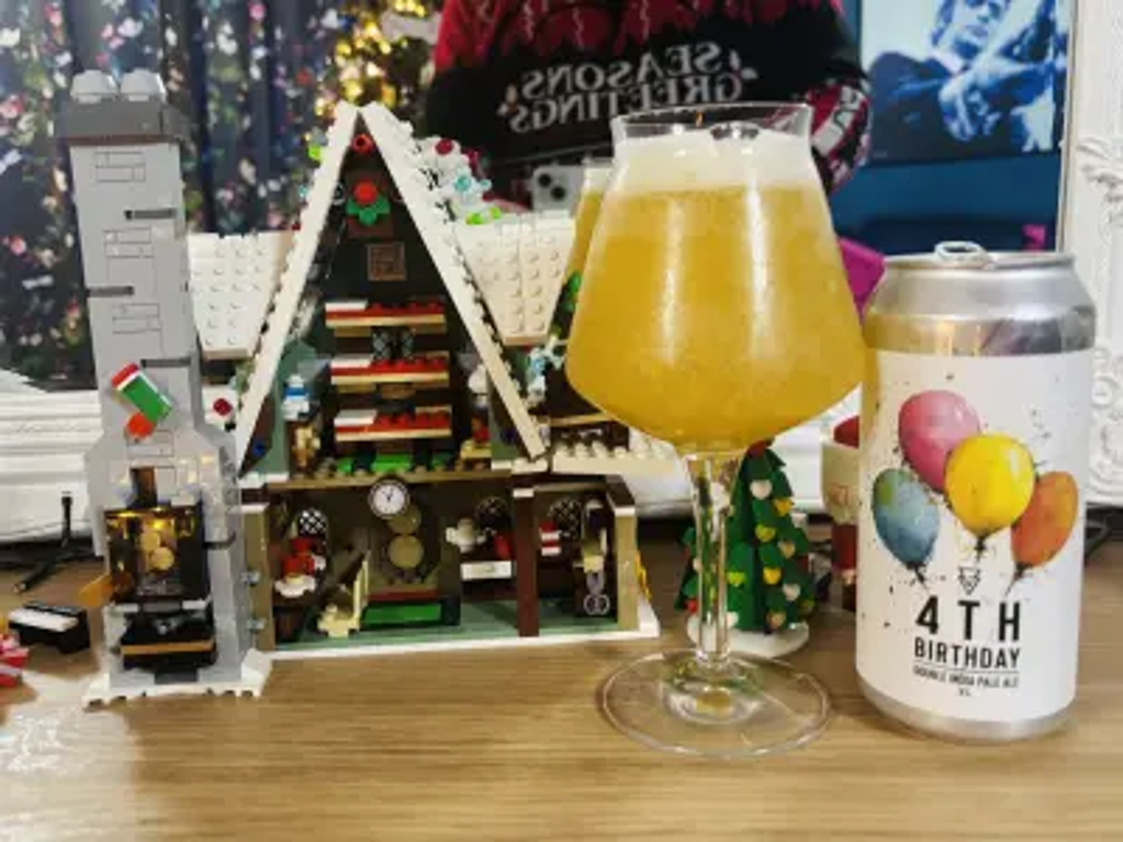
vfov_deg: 53.1
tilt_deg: -10.9
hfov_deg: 67.3
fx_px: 843
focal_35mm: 26
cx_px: 562
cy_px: 421
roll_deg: +1.6
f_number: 1.6
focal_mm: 5.96
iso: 640
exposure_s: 1/31
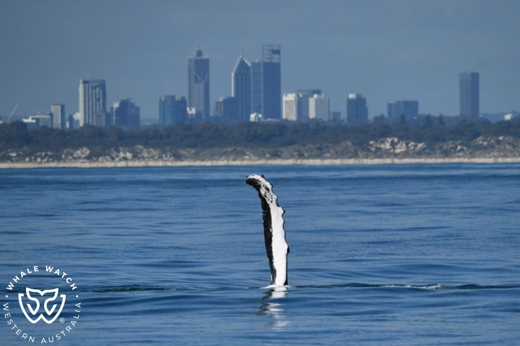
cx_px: 260
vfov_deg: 3.3
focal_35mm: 420
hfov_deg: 4.9
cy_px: 173
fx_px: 6062
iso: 640
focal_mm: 420
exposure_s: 1/8000
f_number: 6
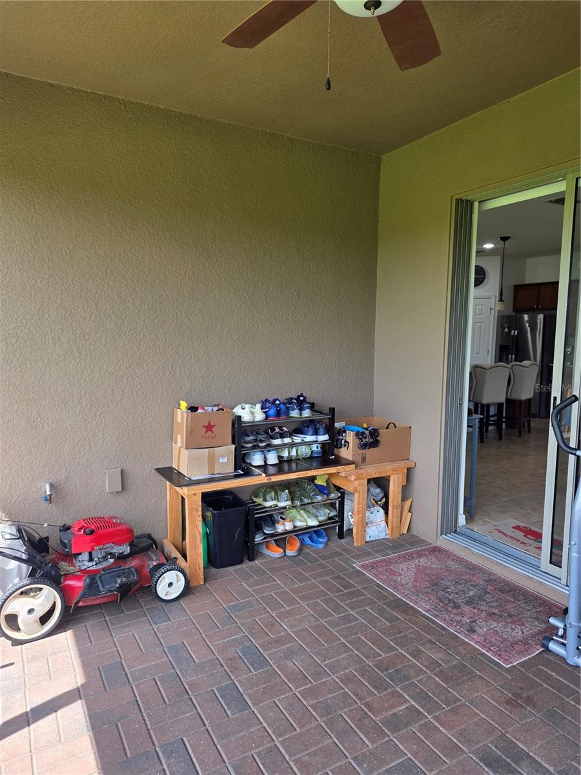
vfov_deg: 73.9
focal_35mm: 23
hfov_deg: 58.9
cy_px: 388
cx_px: 290
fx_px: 515
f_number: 1.7
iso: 40
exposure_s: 1/180
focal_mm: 6.25
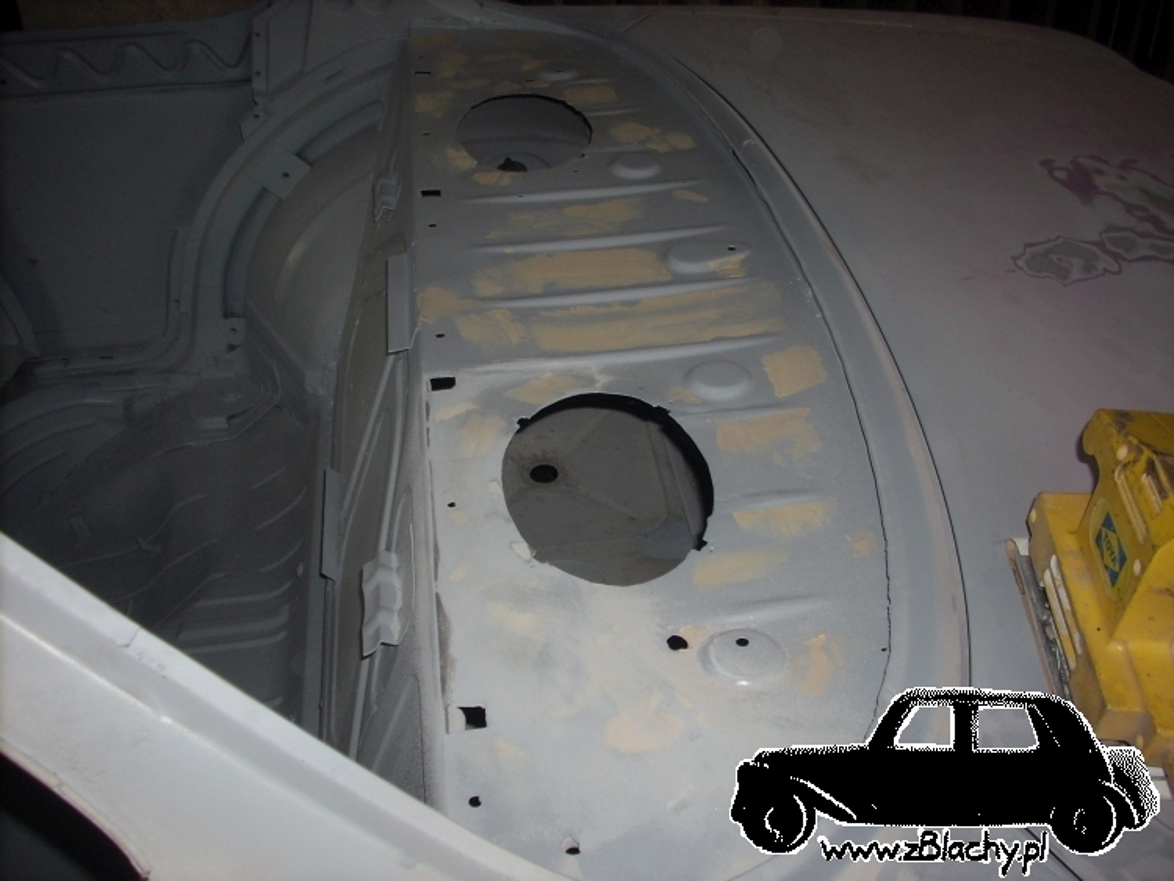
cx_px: 587
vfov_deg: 38.7
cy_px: 440
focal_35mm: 37
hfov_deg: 50.1
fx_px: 1255
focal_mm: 6.2
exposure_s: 1/60
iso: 64
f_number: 2.8
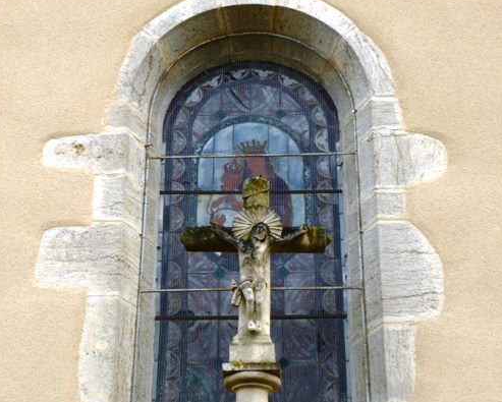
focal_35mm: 76
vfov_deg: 20.2
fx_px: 1130
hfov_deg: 25.0
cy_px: 214
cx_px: 235
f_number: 4.3
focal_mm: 10.7
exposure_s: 1/80
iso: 100
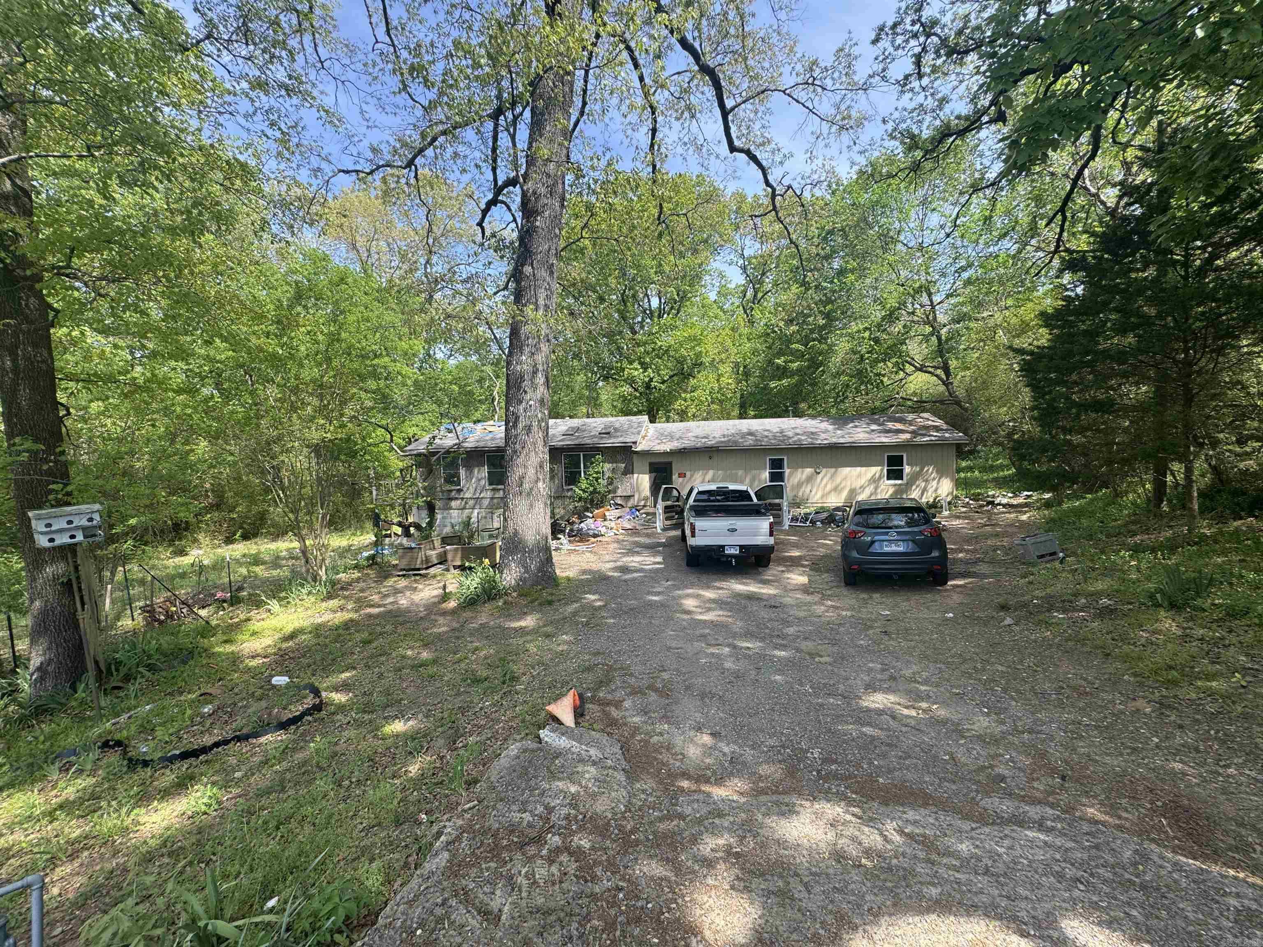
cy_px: 474
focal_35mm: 14
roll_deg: +2.2
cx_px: 632
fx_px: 511
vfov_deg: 85.7
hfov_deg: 102.1
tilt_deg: -2.7
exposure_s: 1/390
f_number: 2.2
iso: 40
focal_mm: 2.22
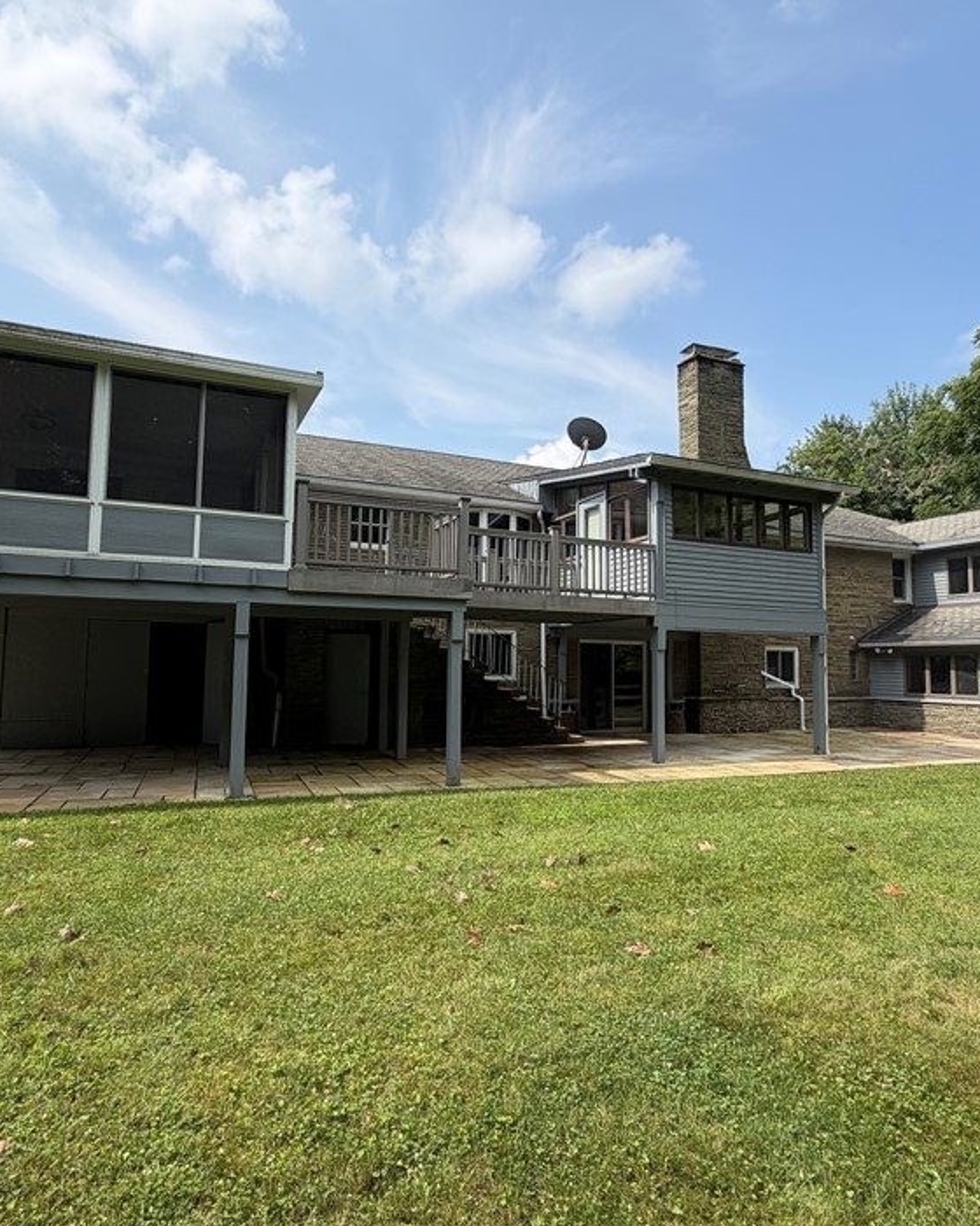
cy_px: 613
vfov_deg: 80.4
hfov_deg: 68.1
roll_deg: -0.3
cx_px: 494
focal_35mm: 20
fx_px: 725
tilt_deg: +5.2
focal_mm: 2.22
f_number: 2.2
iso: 20
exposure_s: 1/789
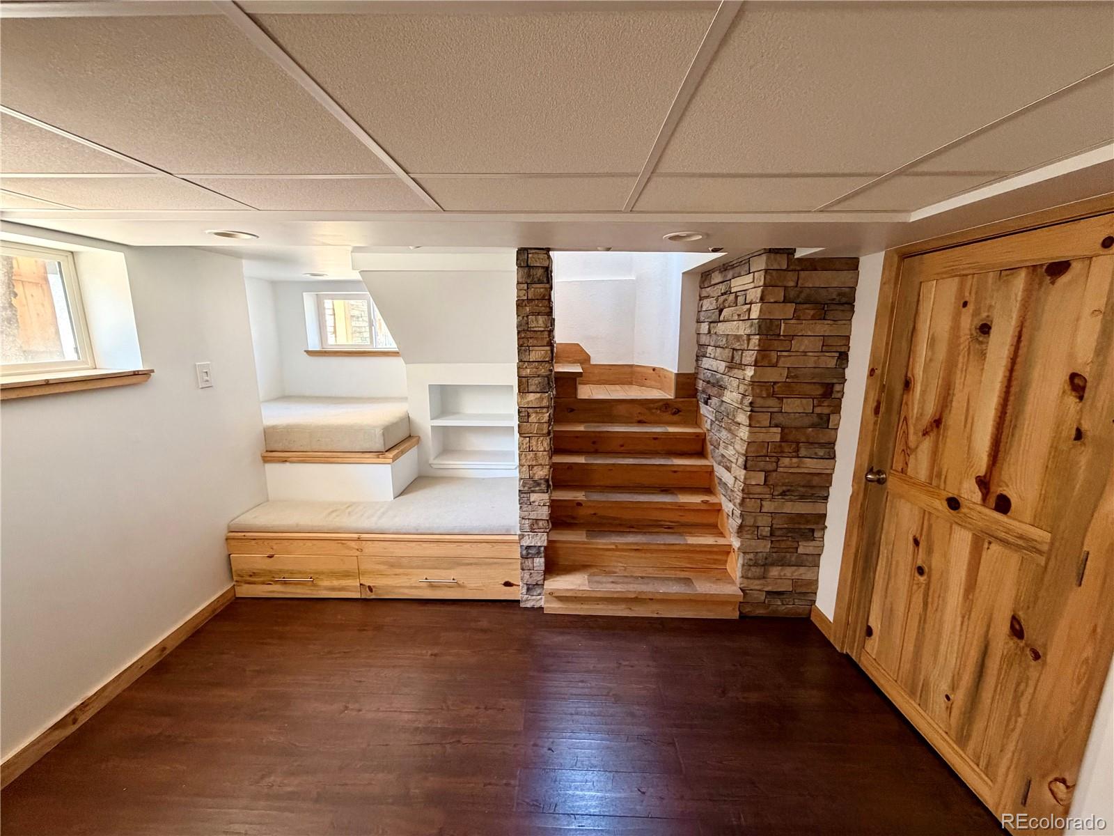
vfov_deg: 85.7
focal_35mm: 14
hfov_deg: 102.1
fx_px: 451
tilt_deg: -11.5
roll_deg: +0.5
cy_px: 418
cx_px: 557
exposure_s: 1/62
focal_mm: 2.22
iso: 320
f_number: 2.2
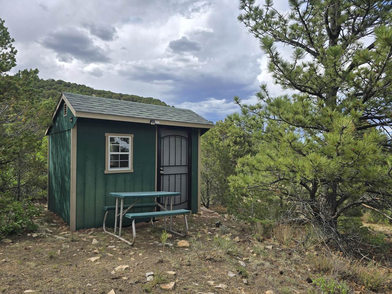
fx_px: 260
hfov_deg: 73.9
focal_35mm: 23
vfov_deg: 58.9
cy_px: 147
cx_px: 196
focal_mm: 6.3
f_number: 1.7
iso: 12
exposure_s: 1/531
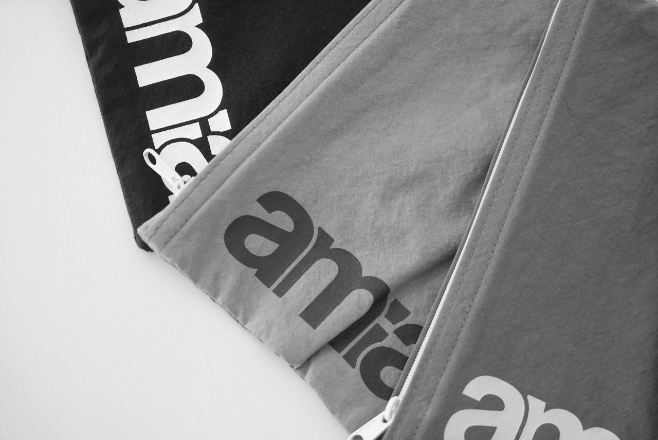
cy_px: 220
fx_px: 1280
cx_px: 329
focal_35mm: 70
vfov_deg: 19.5
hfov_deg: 28.8
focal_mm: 70
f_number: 4
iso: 200
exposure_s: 1/100
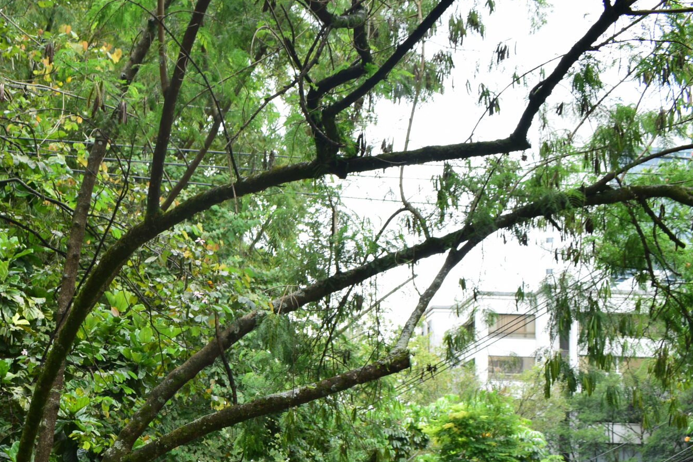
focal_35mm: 58
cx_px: 115
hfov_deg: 33.2
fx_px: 1117
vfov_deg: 22.8
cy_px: 416
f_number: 5.6
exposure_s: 1/80
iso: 160
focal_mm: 20
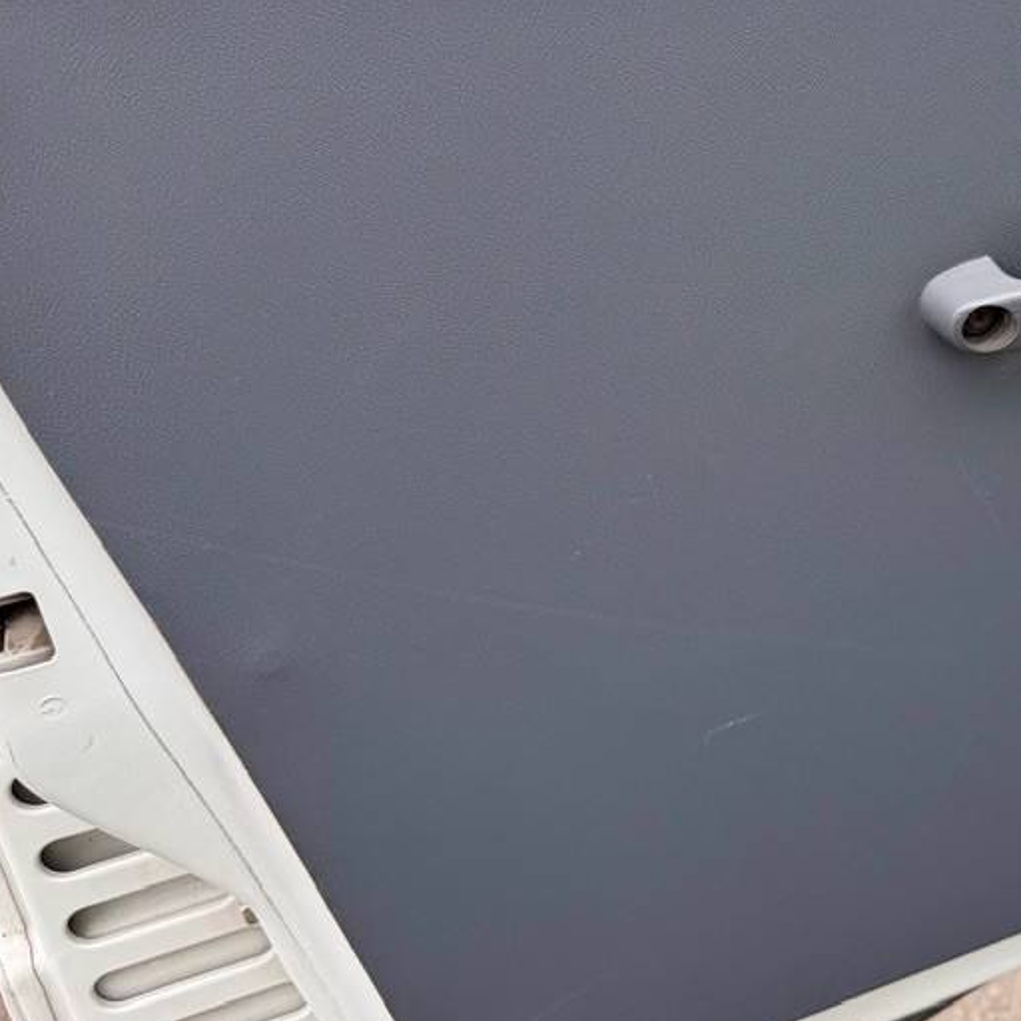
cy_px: 251
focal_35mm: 53
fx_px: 1769
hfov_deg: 29.6
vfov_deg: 31.6
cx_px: 1065
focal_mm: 6.76
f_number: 1.78
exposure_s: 1/593
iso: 100
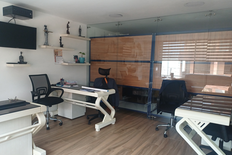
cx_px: 116
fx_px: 174
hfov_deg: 67.4
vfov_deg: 47.9
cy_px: 81
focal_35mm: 27
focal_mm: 4.65
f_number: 1.8
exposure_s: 1/50
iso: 100
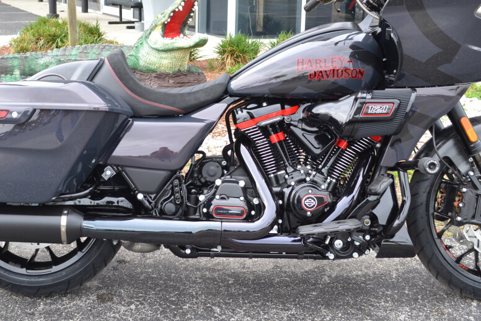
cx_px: 228
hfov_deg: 38.9
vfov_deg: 26.3
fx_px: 682
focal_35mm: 51
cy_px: 100
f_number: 5.6
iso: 400
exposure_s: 1/125
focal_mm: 22
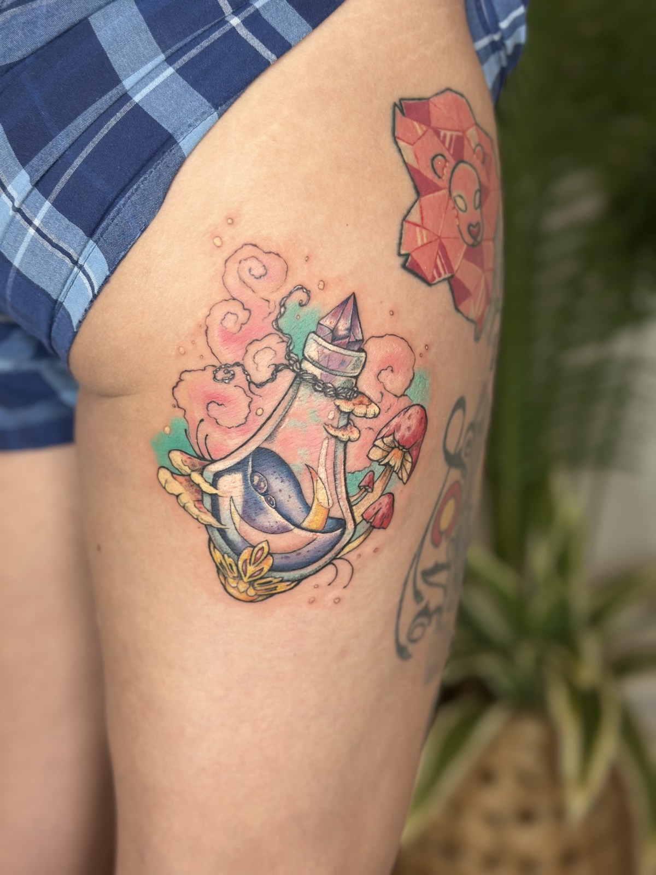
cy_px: 438
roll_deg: +4.2
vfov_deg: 39.7
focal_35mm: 48
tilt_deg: -10.1
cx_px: 328
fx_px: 1213
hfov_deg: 30.3
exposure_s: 1/60
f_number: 1.78
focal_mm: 6.86
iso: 200
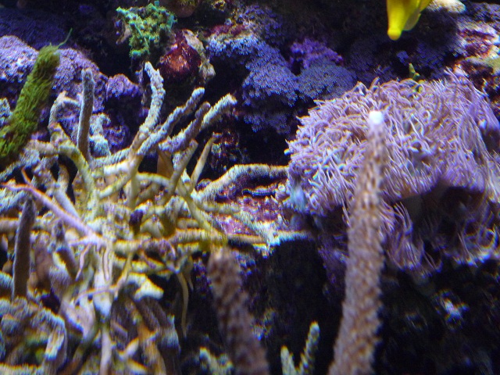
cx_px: 250
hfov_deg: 32.7
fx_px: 852
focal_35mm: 59
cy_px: 188
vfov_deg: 24.8
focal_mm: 10.4
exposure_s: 1/40
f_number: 4.7
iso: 400
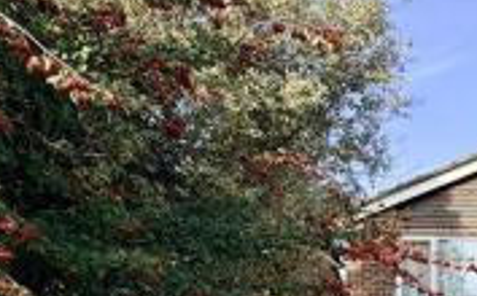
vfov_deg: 21.9
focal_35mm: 49
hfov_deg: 34.3
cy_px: 440
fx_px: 636
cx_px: 551
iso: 40
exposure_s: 1/770
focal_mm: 2.22
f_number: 2.2
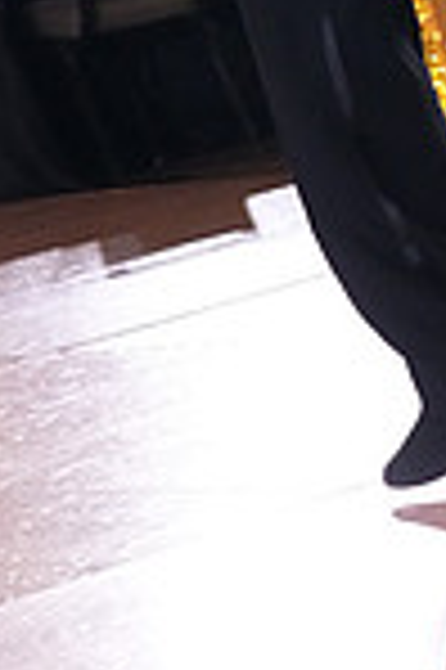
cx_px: 498
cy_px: -414
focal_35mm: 222
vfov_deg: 9.0
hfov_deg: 6.1
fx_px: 4135
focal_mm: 57
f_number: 7.1
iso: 8000
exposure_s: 1/250
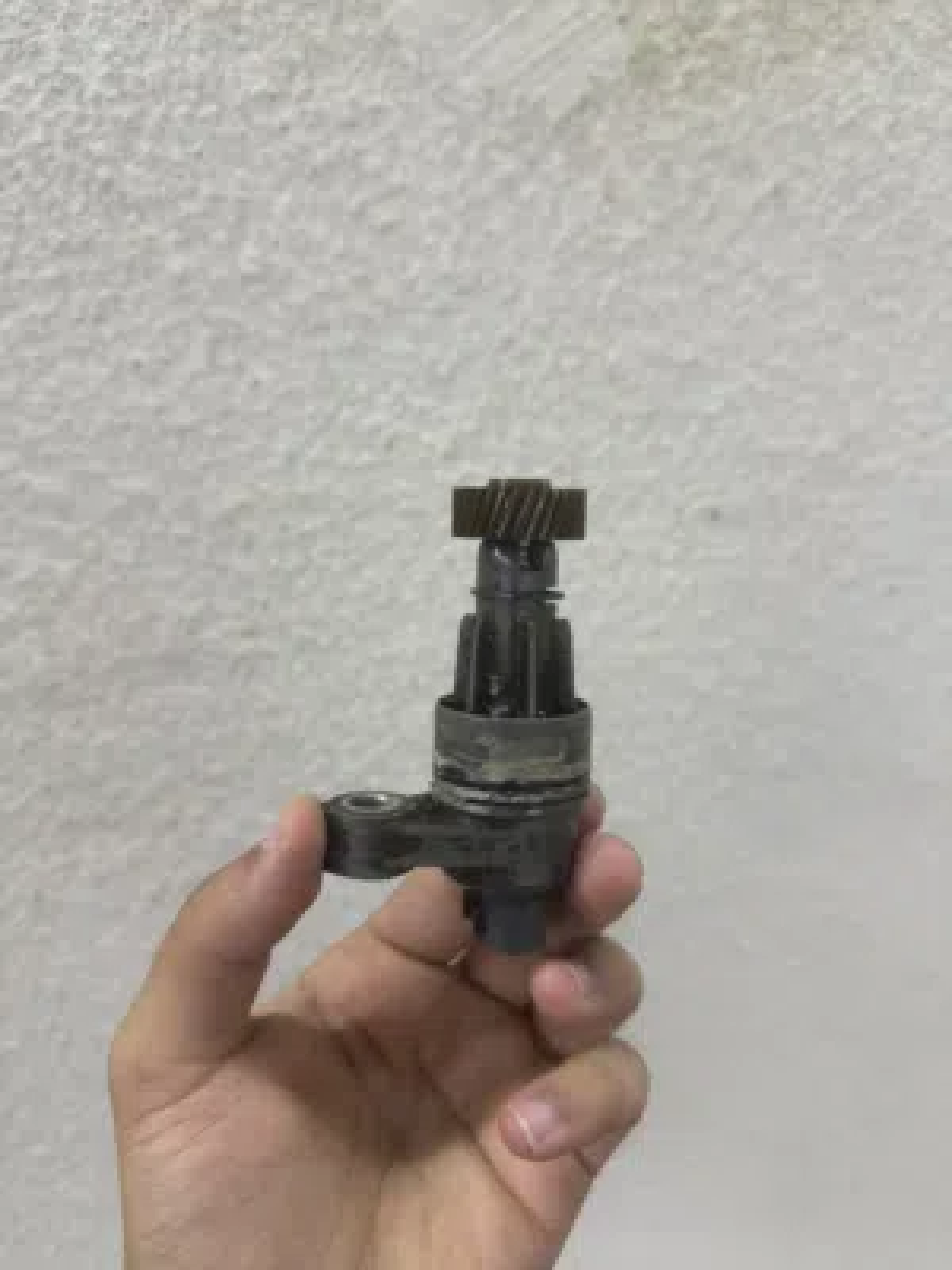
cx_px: 476
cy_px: 635
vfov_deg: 71.6
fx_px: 880
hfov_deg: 56.8
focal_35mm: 24
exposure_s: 1/50
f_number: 1.78
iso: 125
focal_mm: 6.76
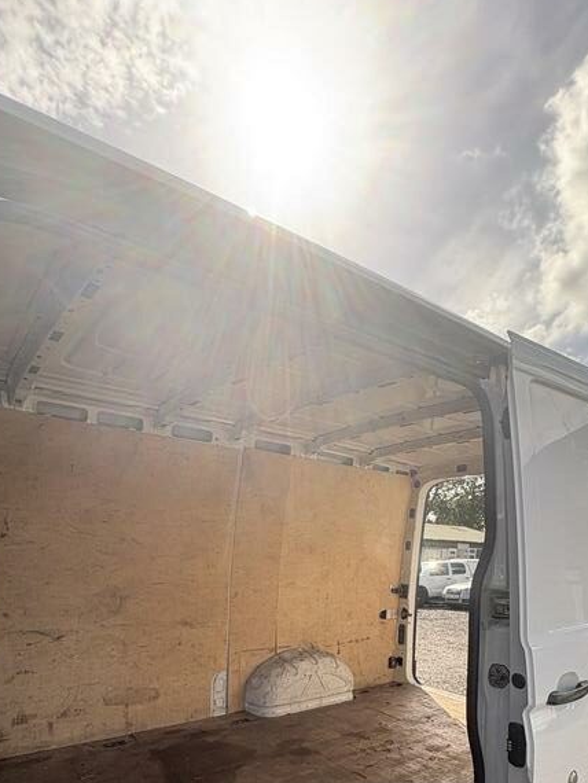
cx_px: 268
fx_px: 498
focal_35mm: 22
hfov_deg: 61.0
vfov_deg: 70.6
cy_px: 598
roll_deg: -2.6
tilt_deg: -6.6
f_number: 2.2
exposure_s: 1/620
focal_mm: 2.22
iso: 40
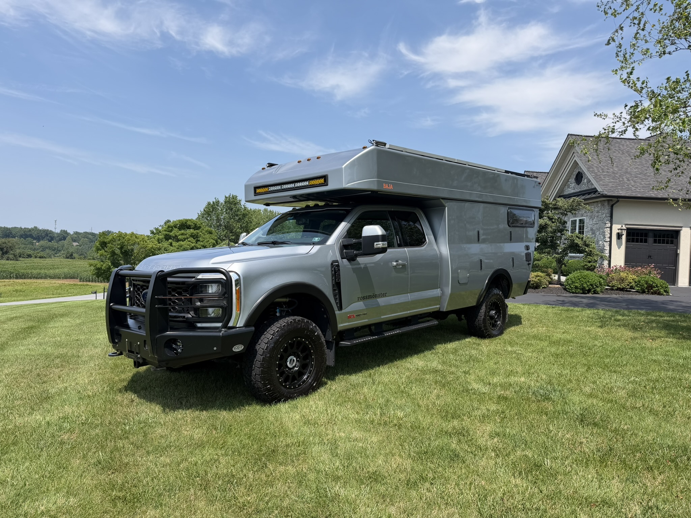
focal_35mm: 24
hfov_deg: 71.6
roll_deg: -2.0
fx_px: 479
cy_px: 259
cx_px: 346
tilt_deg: +0.3
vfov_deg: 56.8
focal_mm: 6.76
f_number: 1.78
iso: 80
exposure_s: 1/2801
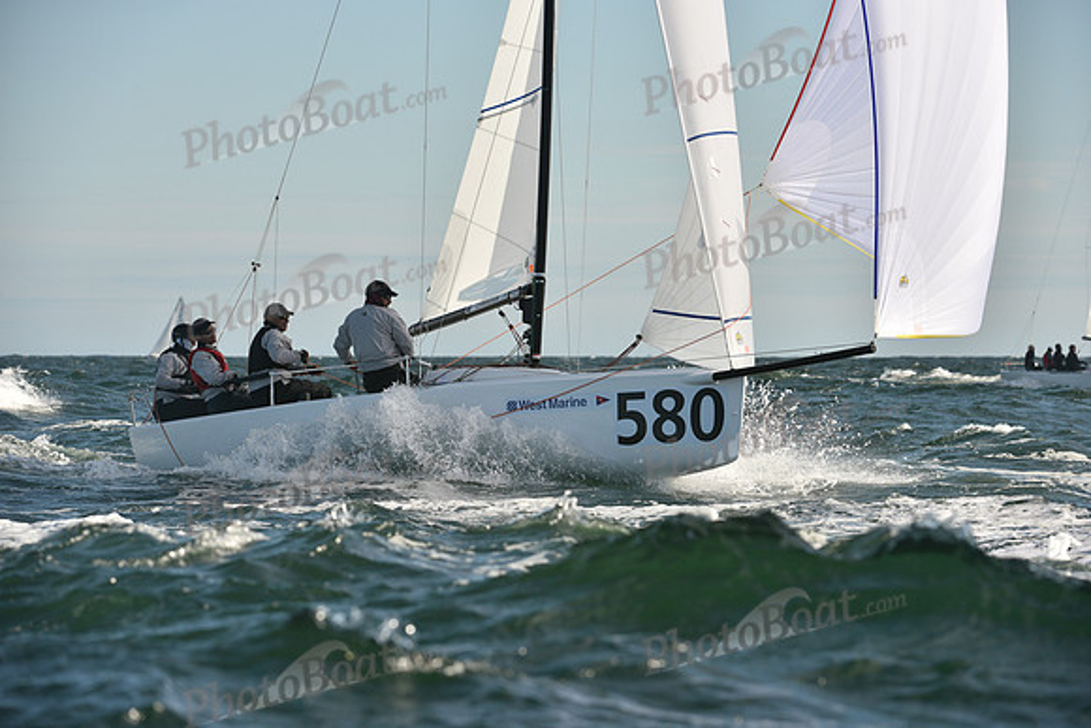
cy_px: 364
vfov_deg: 6.9
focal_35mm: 200
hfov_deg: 10.3
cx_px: 546
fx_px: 6062
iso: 250
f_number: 7.1
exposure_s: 1/1000
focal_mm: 200
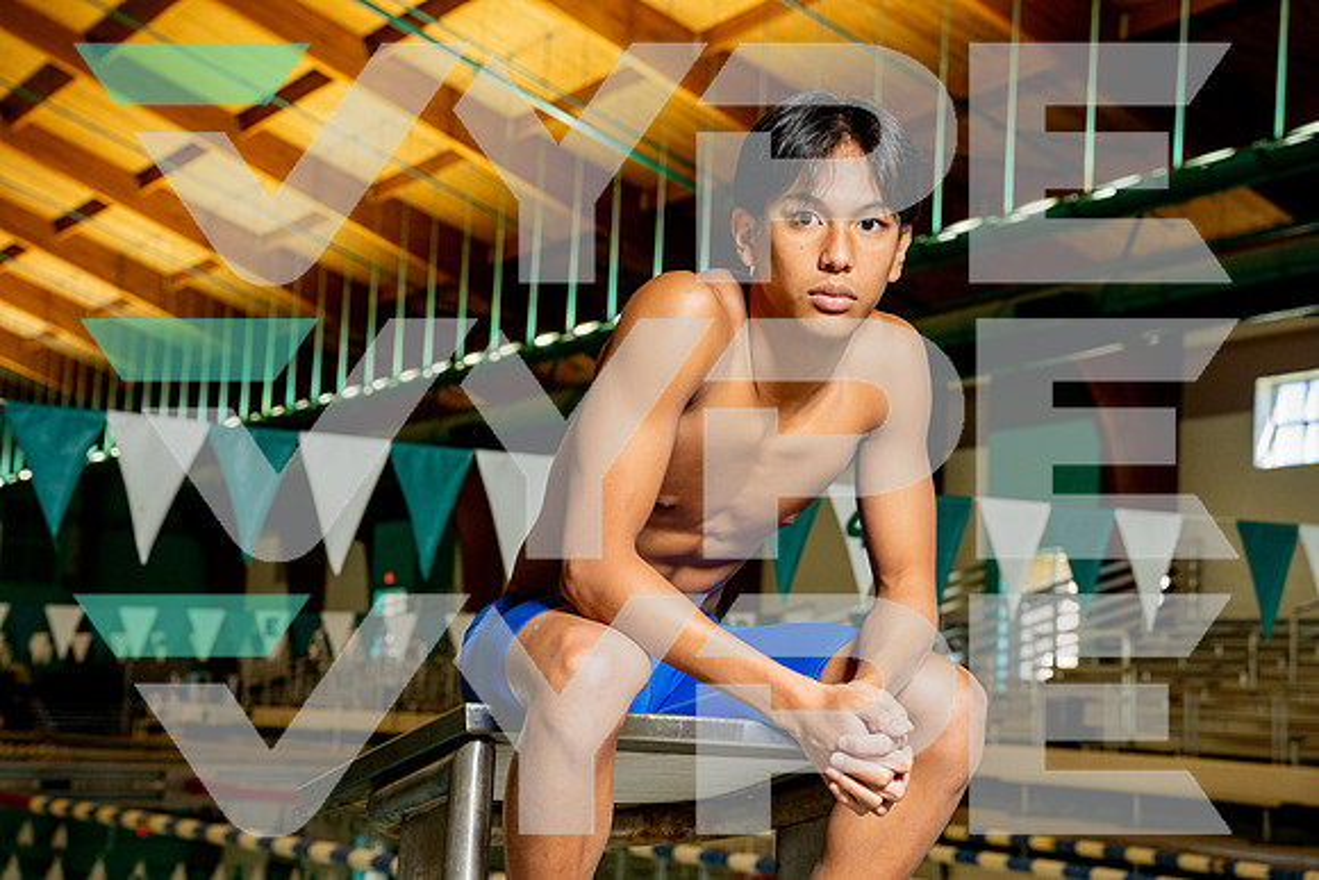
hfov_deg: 29.6
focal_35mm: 68
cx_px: 660
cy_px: 440
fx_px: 2492
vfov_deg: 20.0
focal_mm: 68
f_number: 6.3
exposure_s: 1/250
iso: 1600
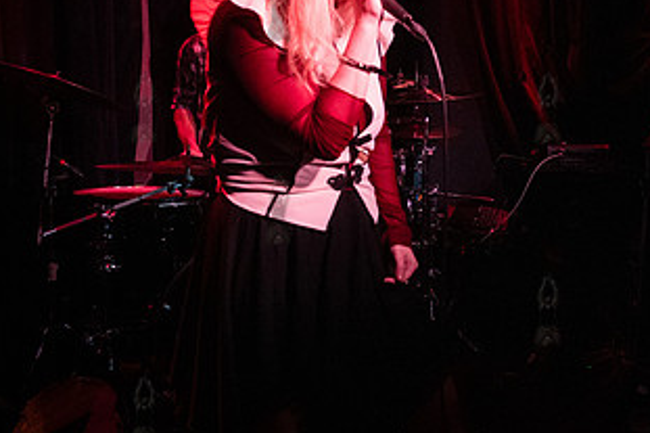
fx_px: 866
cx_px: 520
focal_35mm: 48
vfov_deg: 27.6
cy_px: 105
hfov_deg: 39.5
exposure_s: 1/400
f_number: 4
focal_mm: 24
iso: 12800
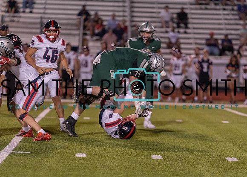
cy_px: 98
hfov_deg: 8.5
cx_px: 119
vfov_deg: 6.1
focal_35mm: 238
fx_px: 1669
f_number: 2.8
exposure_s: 1/1000
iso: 5000
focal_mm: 200
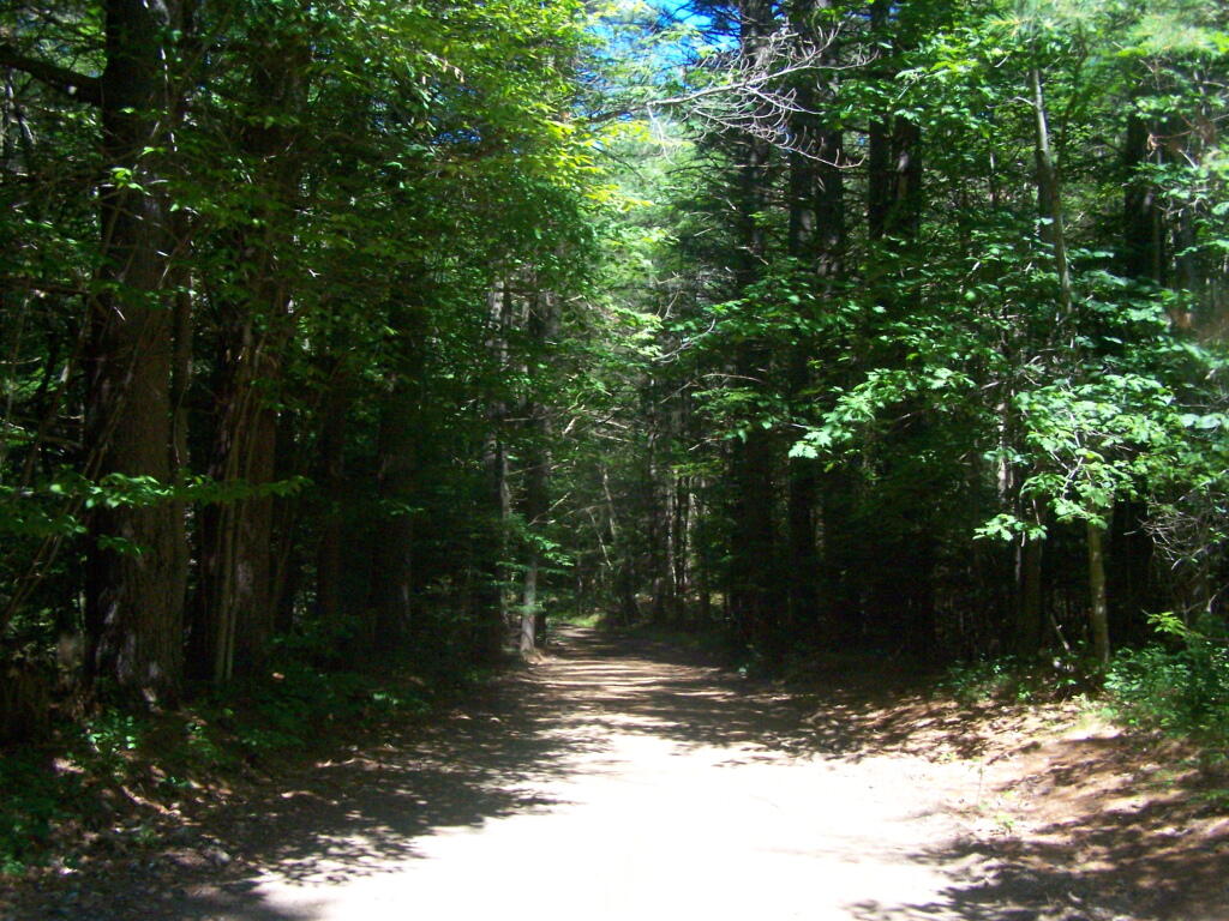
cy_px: 460
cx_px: 614
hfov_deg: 49.0
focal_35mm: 38
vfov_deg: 37.7
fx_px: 1349
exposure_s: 1/640
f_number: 4
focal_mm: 6.3
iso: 400
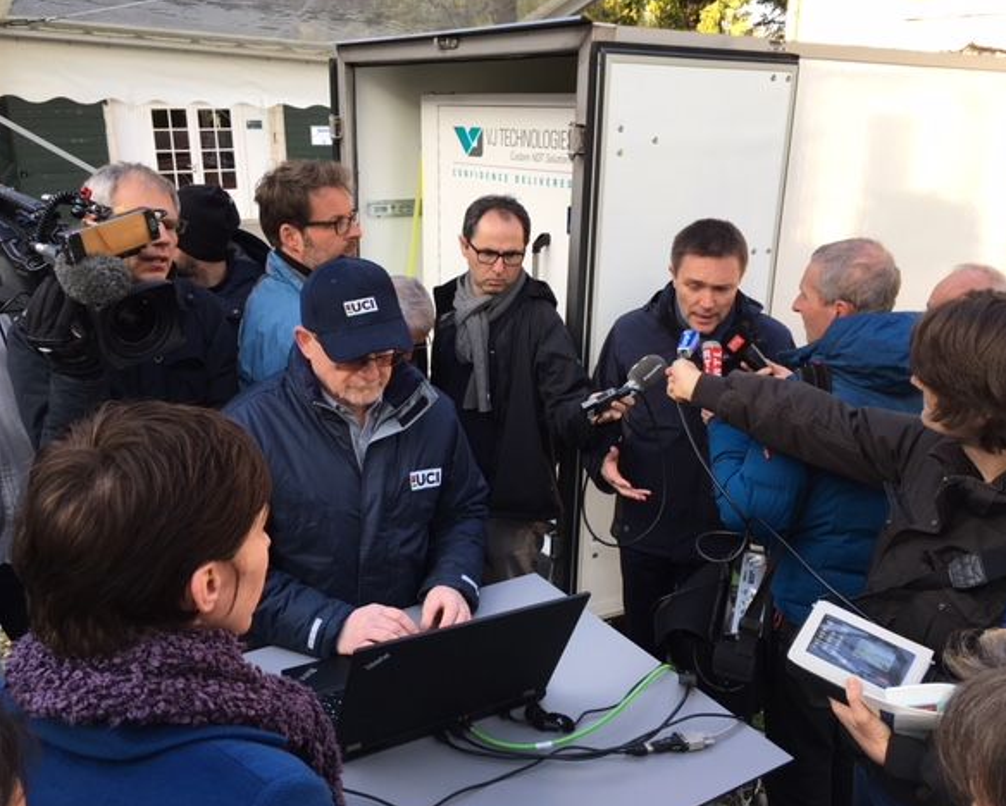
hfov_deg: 57.1
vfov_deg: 47.2
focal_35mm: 31
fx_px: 924
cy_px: 408
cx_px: 510
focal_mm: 4.15
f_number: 2.2
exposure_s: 1/102
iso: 25
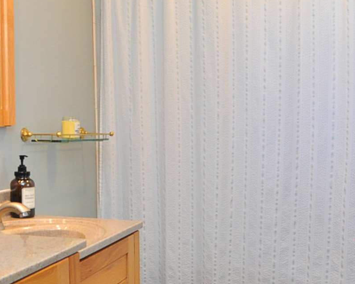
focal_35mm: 51
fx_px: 536
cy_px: 152
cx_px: 31
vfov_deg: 29.7
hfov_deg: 34.5
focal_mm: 10
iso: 400
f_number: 5
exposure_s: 1/30
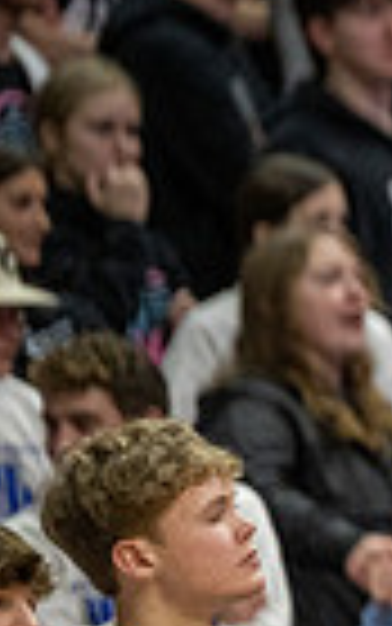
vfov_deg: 2.5
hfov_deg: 1.5
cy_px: 732
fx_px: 14514
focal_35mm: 850
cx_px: 1266
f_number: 2.8
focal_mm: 200
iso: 2500
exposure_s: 1/800
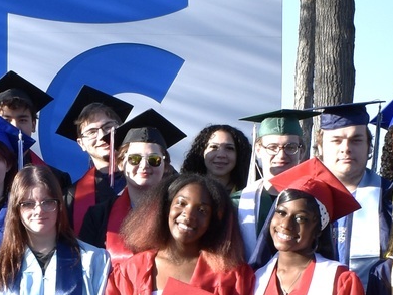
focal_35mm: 151
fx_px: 1714
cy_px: 363
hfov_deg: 13.0
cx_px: 54
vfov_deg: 9.7
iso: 200
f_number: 8
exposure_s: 1/320
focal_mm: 20
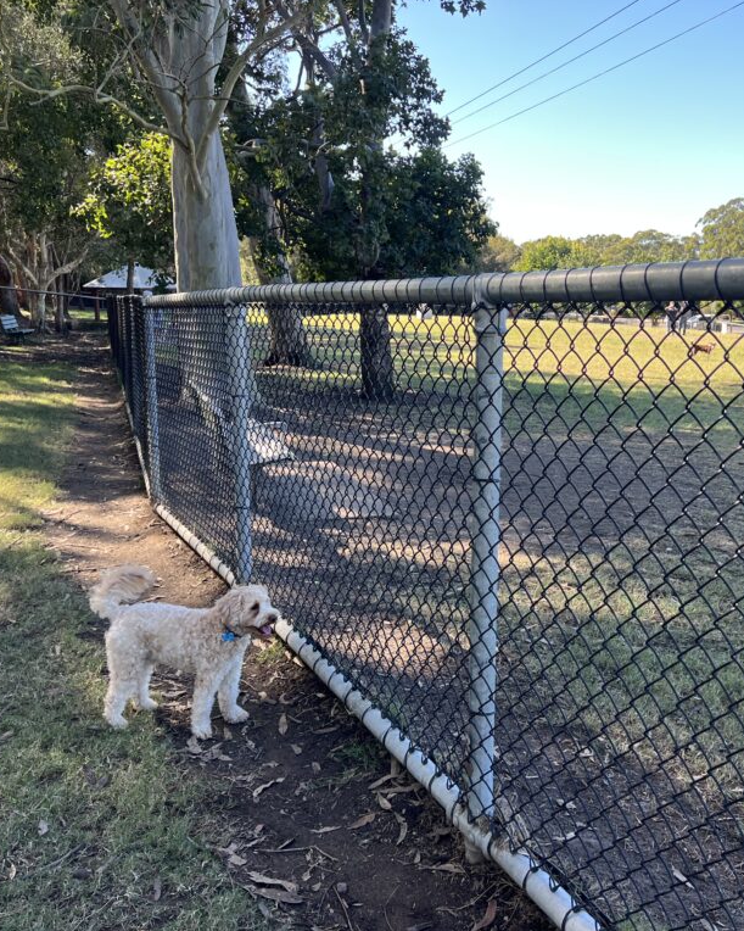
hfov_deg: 43.2
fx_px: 936
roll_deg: -0.6
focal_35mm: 34
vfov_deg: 52.9
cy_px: 466
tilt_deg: -10.2
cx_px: 431
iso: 50
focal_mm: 5.7
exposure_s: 1/357
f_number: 1.5
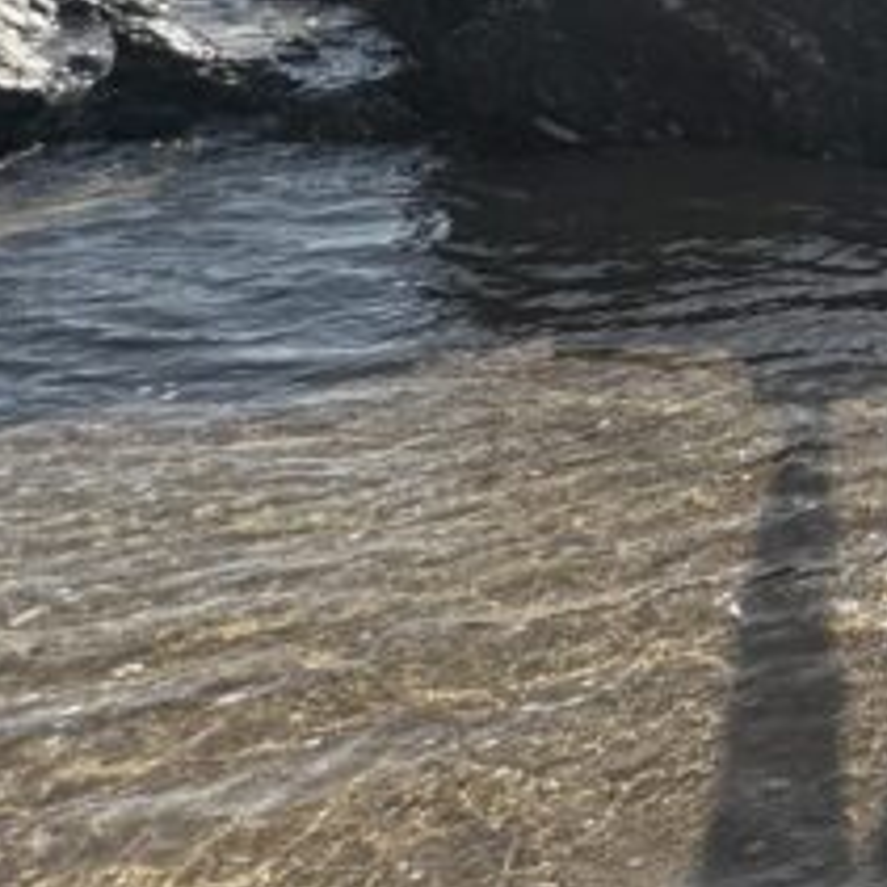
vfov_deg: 27.8
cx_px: 1698
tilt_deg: -18.8
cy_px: 130
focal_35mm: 60
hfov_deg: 19.3
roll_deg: +0.9
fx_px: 1739
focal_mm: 2.22
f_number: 2.2
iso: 50
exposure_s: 1/2273
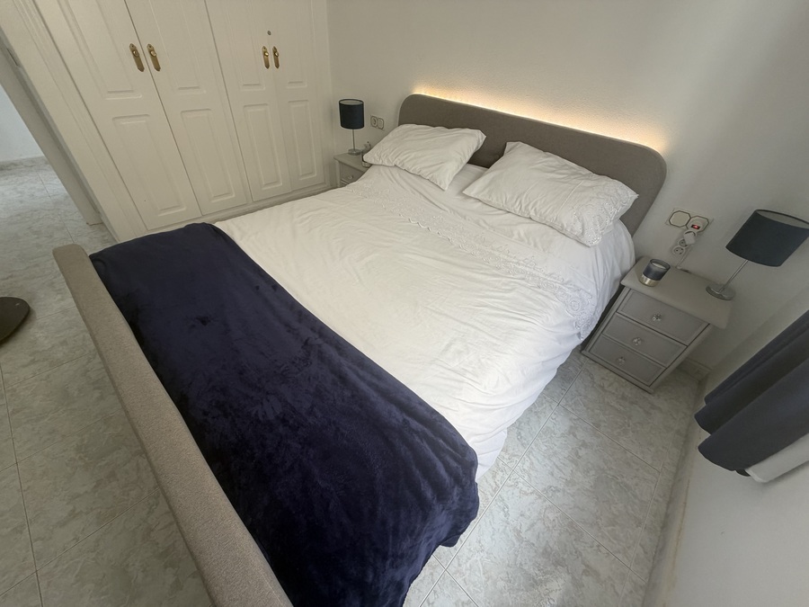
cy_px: 304
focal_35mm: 14
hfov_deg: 102.1
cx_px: 404
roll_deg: -3.7
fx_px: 327
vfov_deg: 85.7
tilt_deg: -39.7
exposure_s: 1/121
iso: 125
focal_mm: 2.22
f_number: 2.2
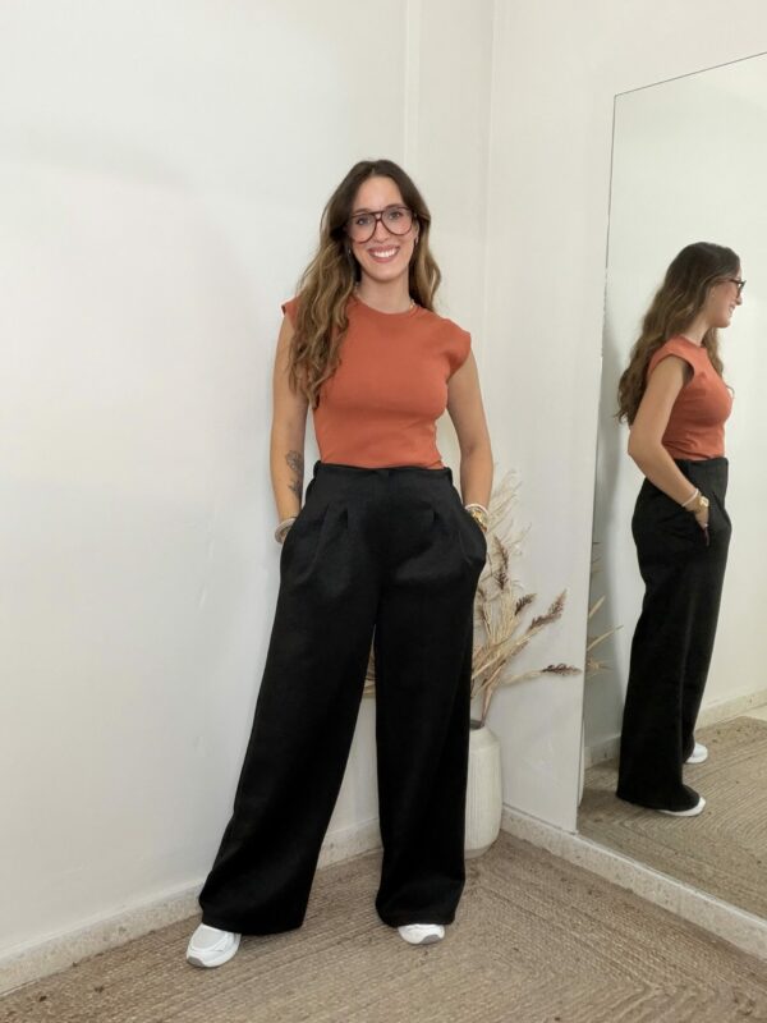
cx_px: 384
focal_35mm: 30
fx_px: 886
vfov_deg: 60.0
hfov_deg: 46.8
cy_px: 512
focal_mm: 2.71
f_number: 1.9
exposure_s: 1/50
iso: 160
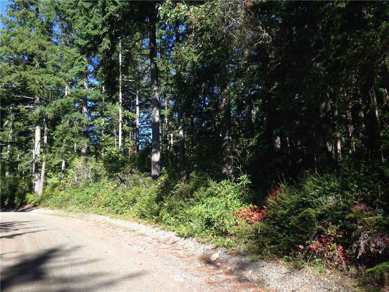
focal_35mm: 33
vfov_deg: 42.9
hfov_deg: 55.4
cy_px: 146
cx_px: 194
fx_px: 371
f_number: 2.4
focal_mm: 4.12
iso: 50
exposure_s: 1/433
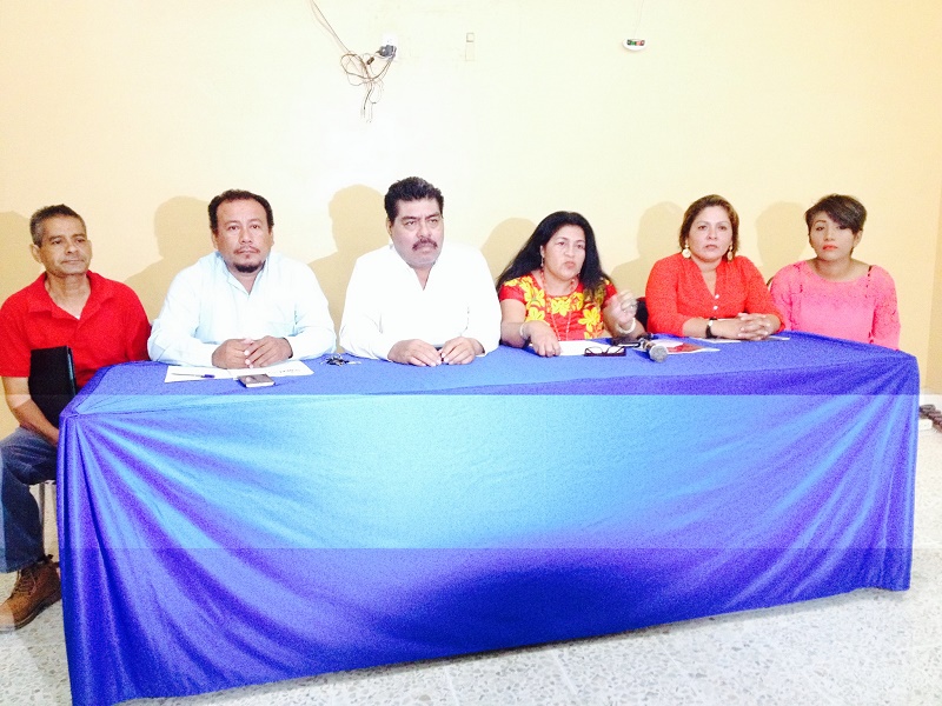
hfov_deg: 52.6
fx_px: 952
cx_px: 471
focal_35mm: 35
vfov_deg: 40.7
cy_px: 353
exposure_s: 1/15
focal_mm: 4.28
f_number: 2.4
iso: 640
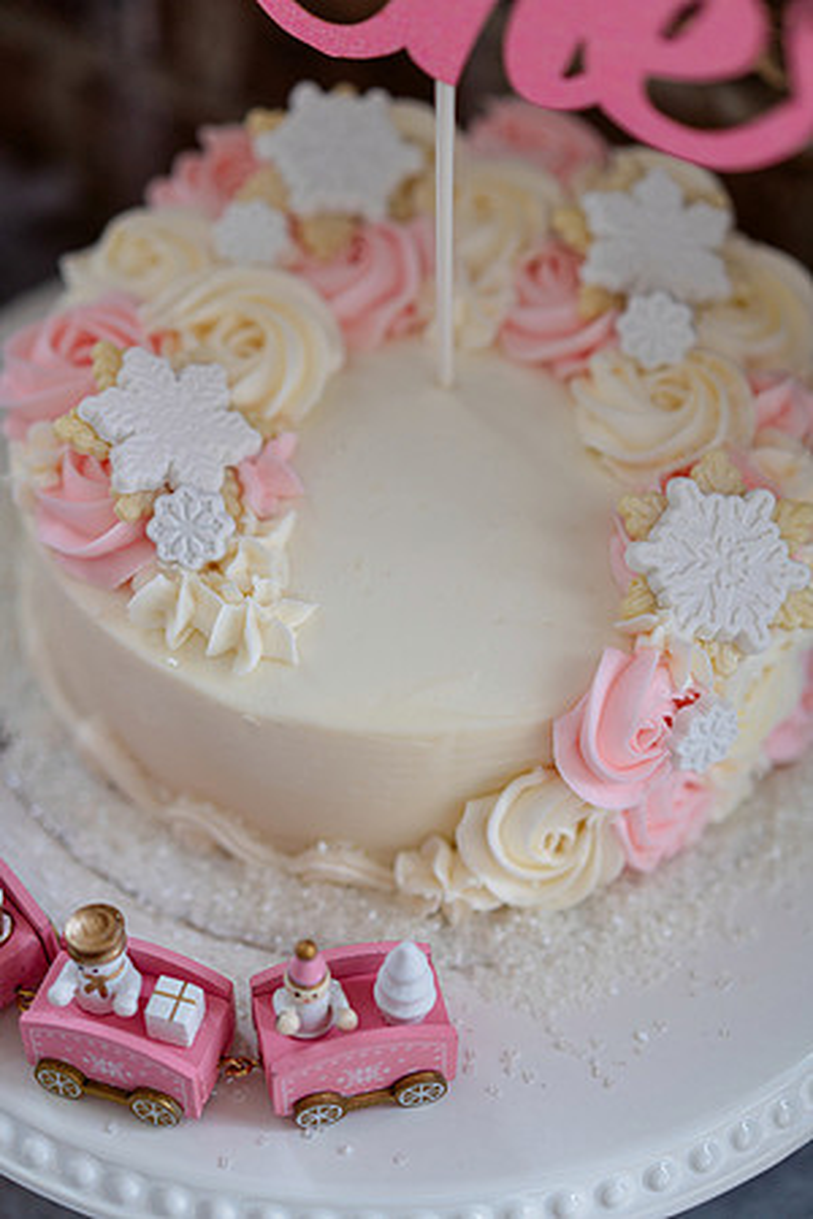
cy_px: 610
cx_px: 406
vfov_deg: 36.2
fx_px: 1863
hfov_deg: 24.6
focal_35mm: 55
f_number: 2.2
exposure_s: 1/100
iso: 200
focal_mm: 55
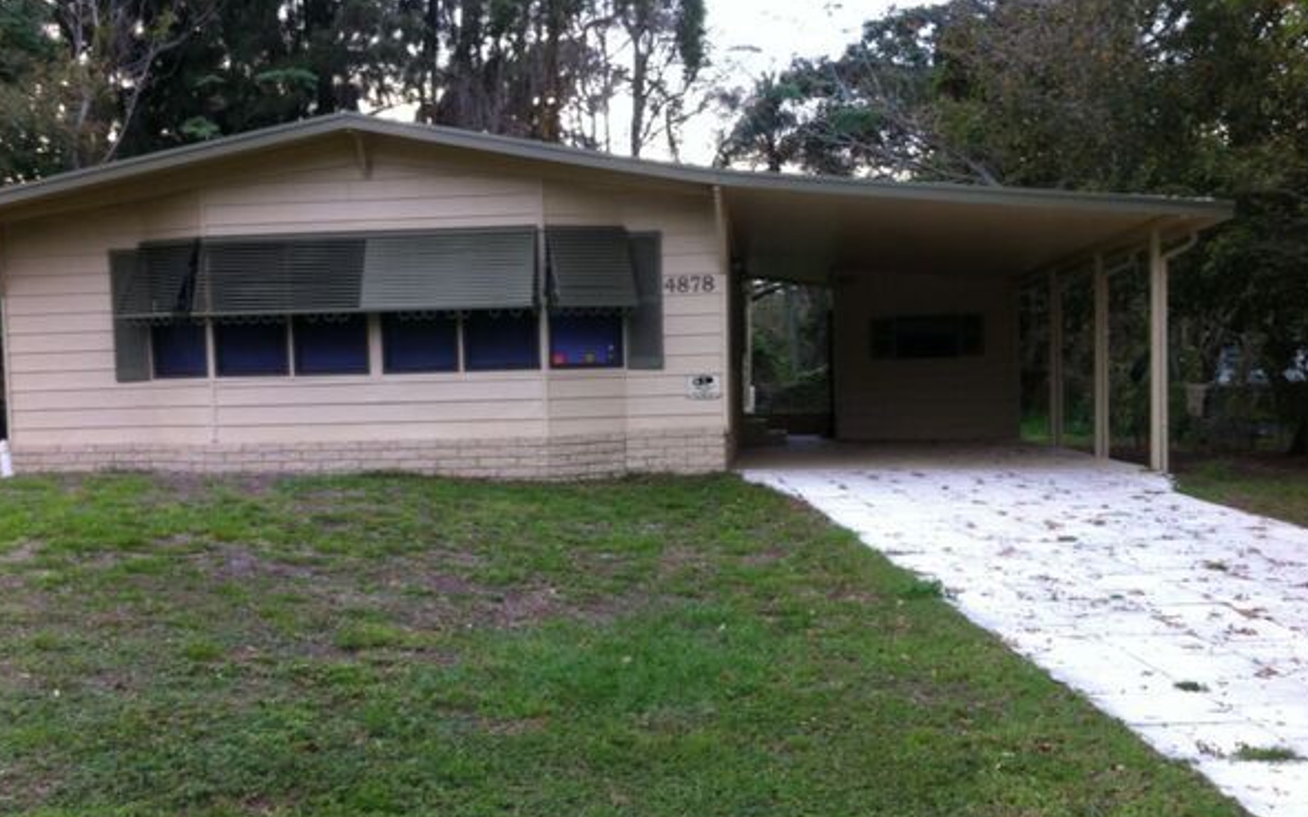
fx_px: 1497
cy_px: 474
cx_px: 611
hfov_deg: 47.2
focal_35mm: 42
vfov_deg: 30.5
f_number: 2.8
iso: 80
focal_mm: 3.85
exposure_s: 1/33
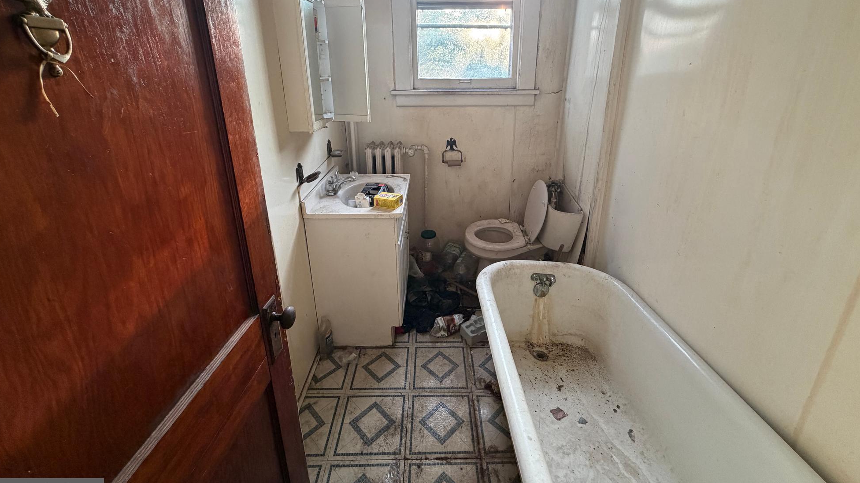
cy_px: 176
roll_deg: +0.2
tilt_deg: -17.6
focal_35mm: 16
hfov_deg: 99.3
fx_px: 365
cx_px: 445
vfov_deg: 65.9
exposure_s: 1/79
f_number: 2.2
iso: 320
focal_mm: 2.22
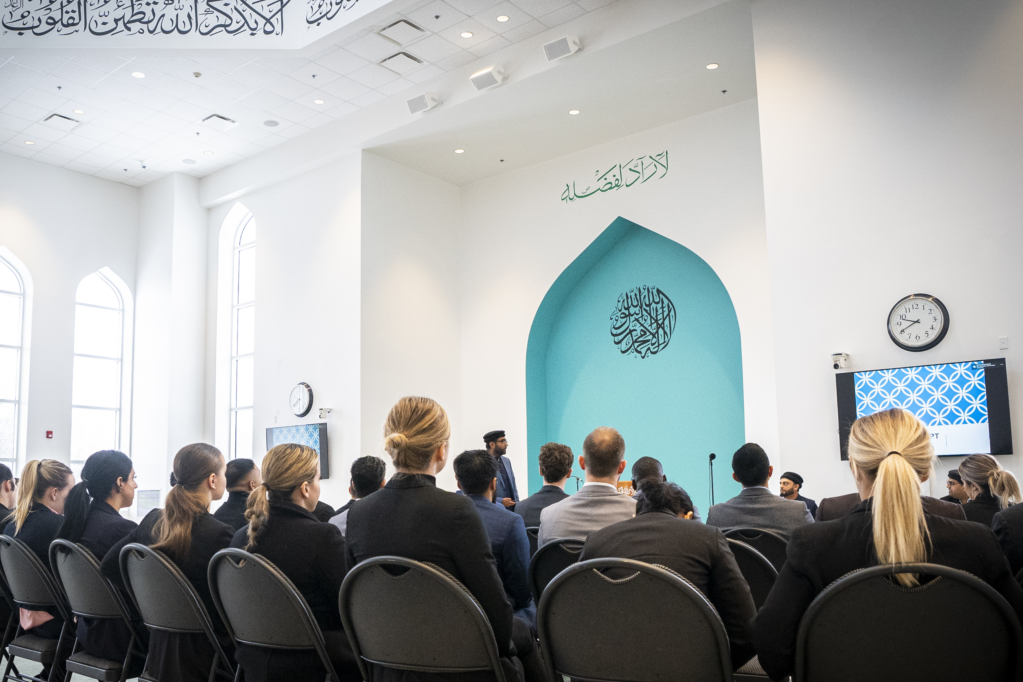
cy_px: 381
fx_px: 852
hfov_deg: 61.7
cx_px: 448
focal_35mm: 30
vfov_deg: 43.5
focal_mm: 16
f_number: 4
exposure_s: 1/200
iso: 2500
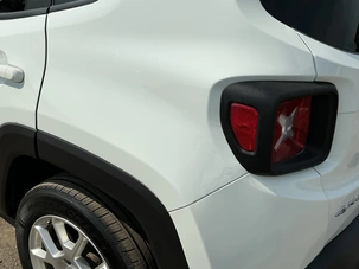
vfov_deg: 38.3
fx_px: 384
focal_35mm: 37
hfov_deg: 49.4
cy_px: 94
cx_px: 124
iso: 25
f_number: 1.8
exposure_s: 1/4785
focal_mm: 3
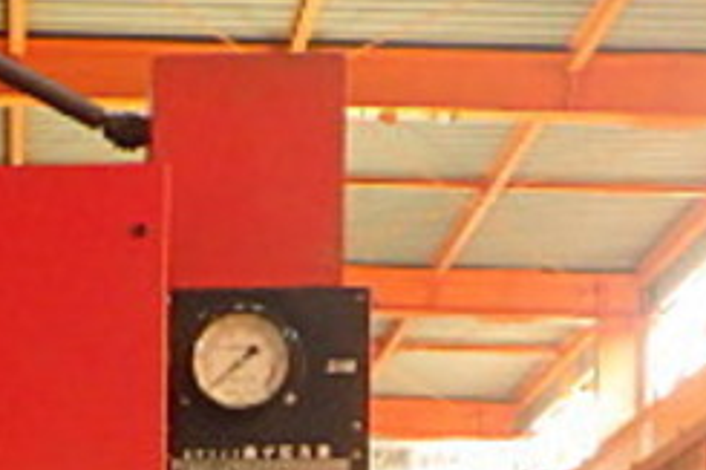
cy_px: 1003
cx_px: -184
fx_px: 2332
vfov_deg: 10.4
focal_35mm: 119
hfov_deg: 16.4
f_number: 3.5
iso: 320
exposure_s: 1/45
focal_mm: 5
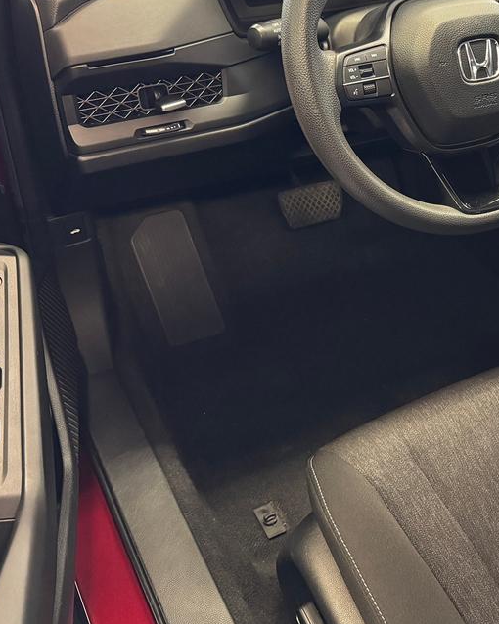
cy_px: 257
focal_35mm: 47
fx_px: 868
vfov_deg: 39.4
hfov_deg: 30.1
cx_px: 489
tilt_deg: -35.8
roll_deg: -5.3
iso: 1000
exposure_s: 1/40
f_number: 1.78
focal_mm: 6.76
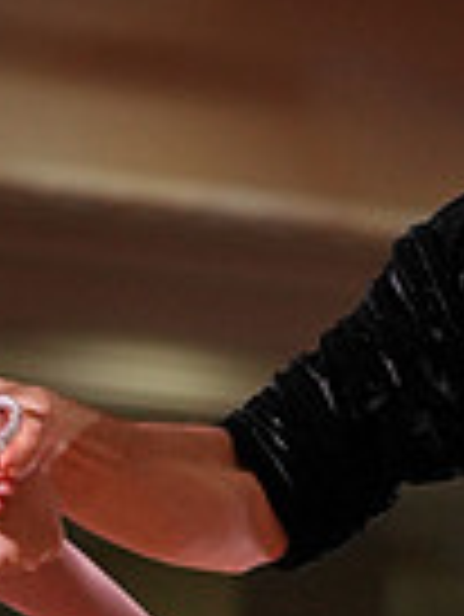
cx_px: -349
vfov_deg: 5.2
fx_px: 6674
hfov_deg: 4.0
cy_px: 1007
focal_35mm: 374
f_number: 4
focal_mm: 92
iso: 1600
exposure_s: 1/500
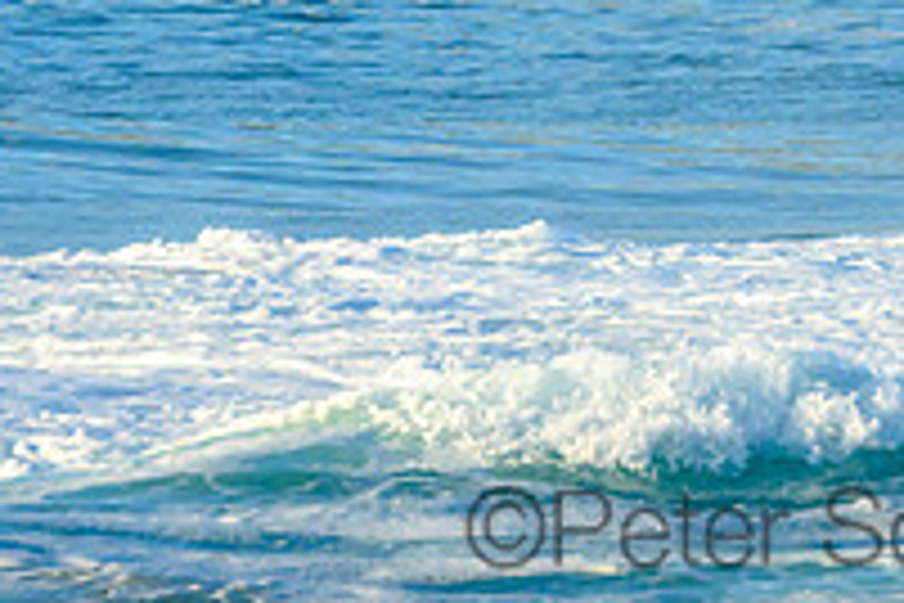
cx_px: 950
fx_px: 39798
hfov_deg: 1.3
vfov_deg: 0.9
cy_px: -239
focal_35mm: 1585
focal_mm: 400
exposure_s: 1/2000
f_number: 9
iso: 1000
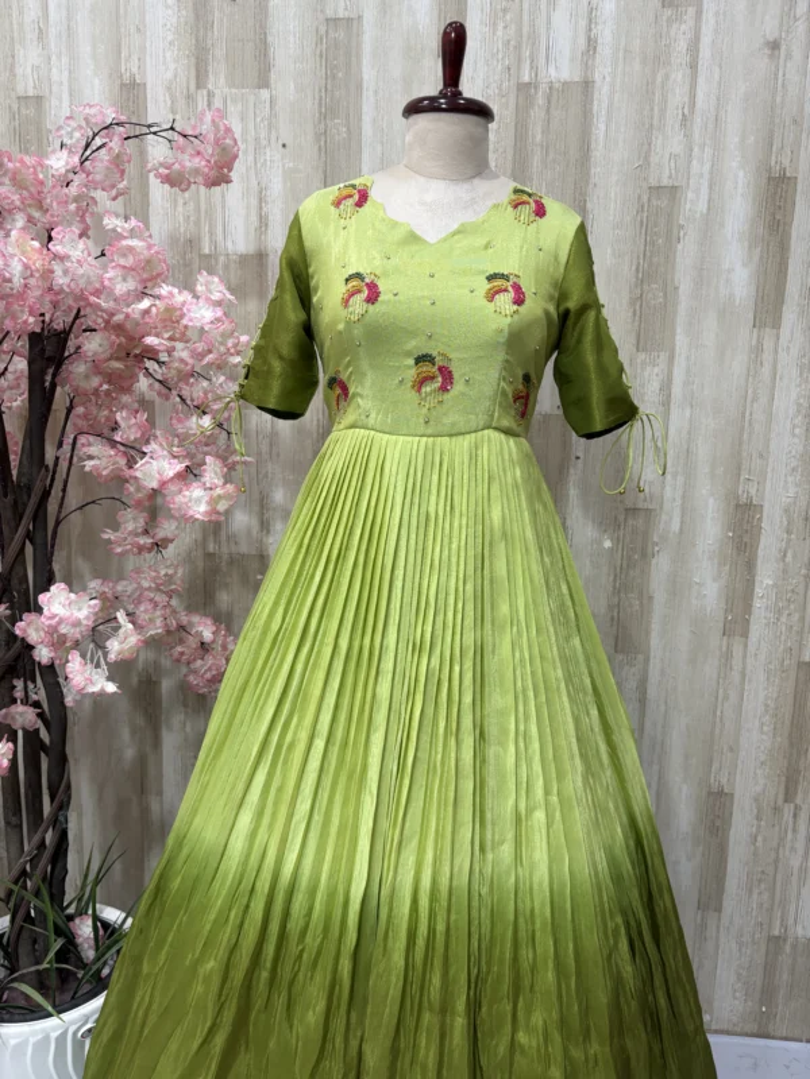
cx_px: 405
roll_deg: -2.4
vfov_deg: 67.3
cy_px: 540
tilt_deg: -10.3
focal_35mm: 26
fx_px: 811
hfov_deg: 53.1
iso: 100
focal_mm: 6
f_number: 1.6
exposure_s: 1/100
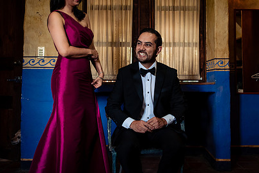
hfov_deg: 45.4
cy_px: 62
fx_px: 309
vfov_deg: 31.0
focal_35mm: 43
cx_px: 140
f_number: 2.8
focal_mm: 30
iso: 800
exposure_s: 1/100
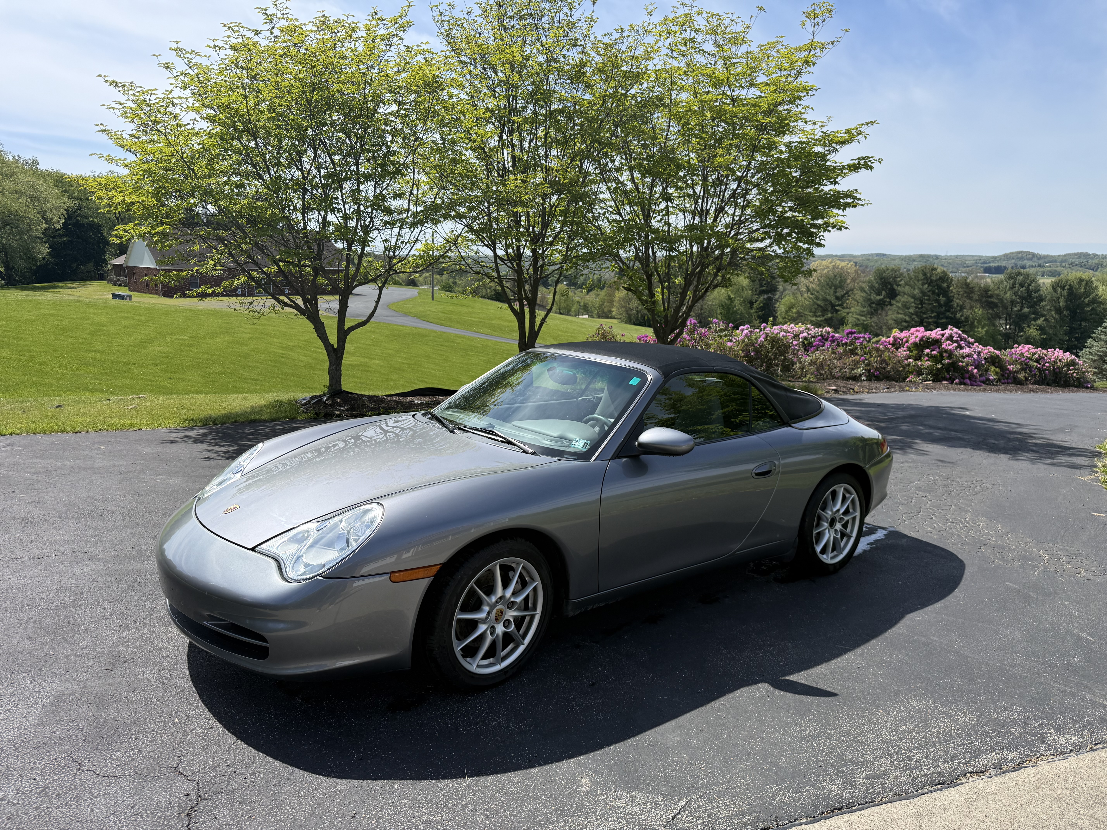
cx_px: 554
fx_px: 768
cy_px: 415
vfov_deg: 56.8
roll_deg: -0.9
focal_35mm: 24
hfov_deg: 71.6
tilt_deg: -12.1
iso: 100
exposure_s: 1/4975
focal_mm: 6.76
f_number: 1.78
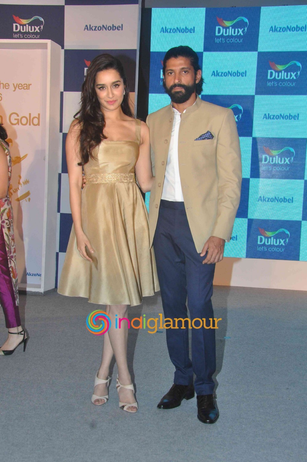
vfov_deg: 35.1
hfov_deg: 23.7
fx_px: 731
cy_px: 231
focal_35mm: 57
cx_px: 154
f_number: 10
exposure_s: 1/200
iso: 1250
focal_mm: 38
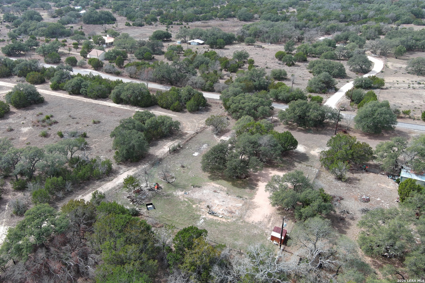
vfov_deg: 45.0
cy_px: 142
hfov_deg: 63.7
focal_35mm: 29
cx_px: 212
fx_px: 342
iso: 100
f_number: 2.8
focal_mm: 10.57
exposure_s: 1/589
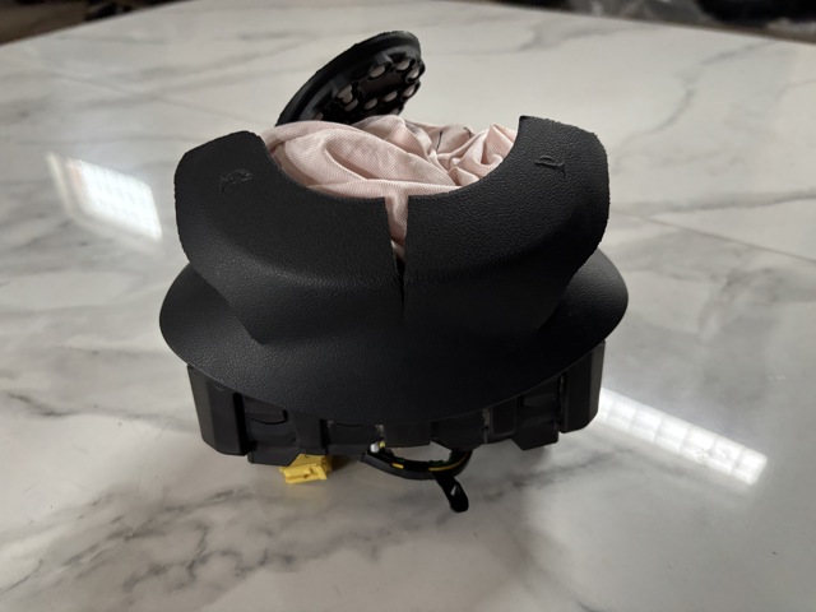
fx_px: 613
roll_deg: +1.4
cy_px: 306
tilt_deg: -36.8
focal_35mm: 26
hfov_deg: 67.3
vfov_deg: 53.1
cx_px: 408
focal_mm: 5.96
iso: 500
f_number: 1.6
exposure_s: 1/60
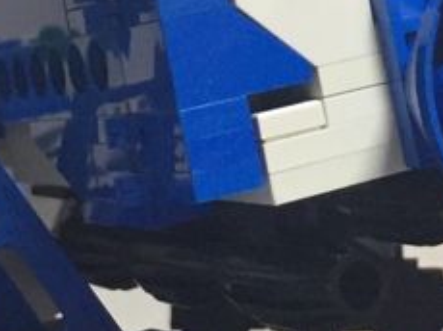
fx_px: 1739
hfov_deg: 14.5
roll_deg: -0.5
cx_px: 273
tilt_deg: +16.0
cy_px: -254
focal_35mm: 136
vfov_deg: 10.3
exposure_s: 1/33
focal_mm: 4.15
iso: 125
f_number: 2.2
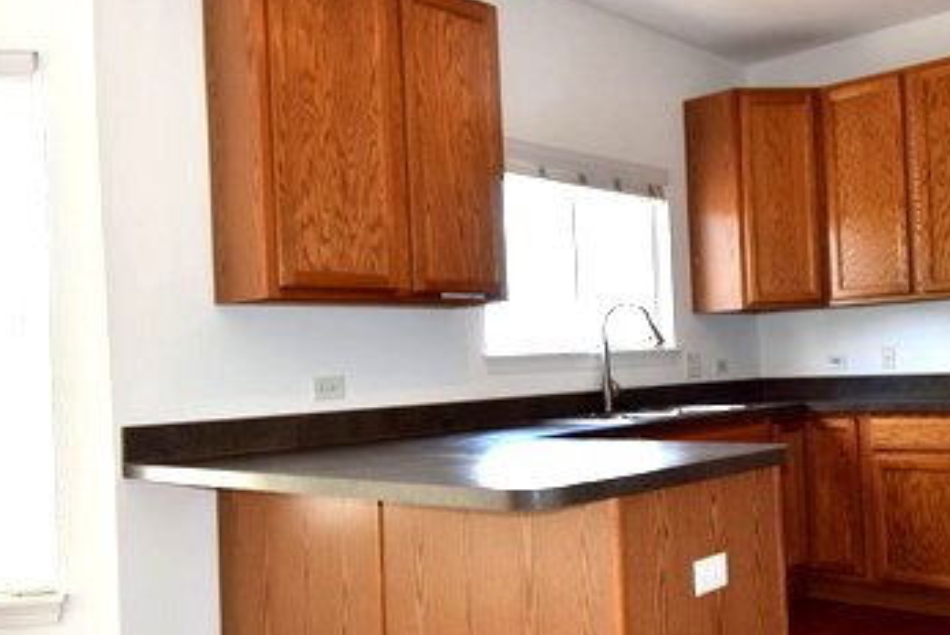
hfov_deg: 51.8
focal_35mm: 36
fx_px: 949
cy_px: 352
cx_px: 663
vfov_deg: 37.0
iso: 450
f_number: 5.6
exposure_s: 1/125
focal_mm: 13
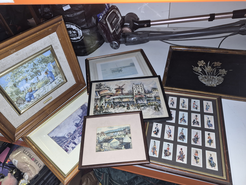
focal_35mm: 23
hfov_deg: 73.9
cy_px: 92
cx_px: 123
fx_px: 163
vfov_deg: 58.9
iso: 125
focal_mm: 5.4
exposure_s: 1/50
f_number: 1.8
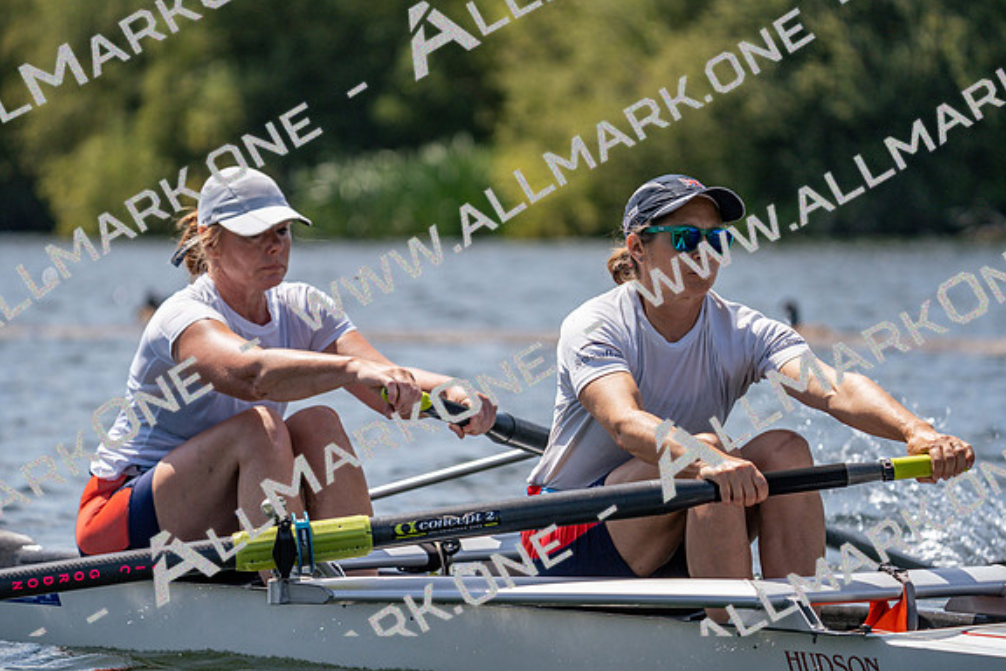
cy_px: 336
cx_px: 505
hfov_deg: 7.8
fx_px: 7349
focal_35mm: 263
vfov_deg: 5.2
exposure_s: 1/2000
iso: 250
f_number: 5.6
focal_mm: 261
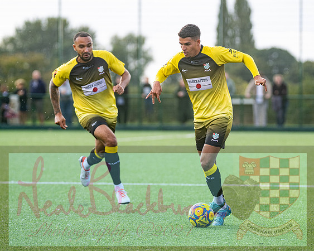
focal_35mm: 329
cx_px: 207
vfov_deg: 4.7
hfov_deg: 5.9
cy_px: 133
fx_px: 3060
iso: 400
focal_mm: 220
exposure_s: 1/1250
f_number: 4
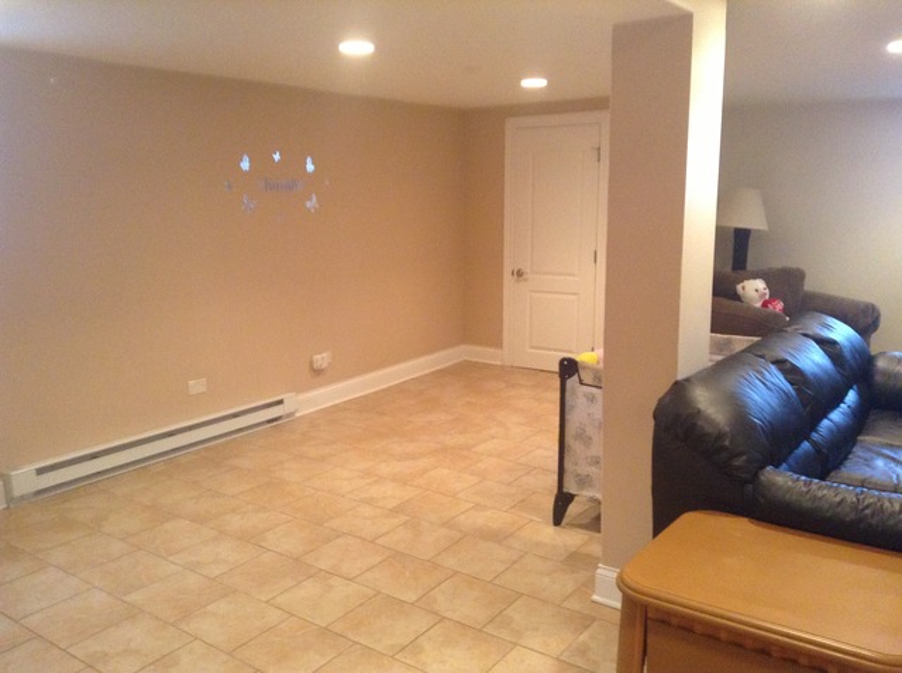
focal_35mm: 33
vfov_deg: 42.8
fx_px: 859
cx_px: 451
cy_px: 336
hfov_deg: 55.4
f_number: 2.4
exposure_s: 1/17
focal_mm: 3.3
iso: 250
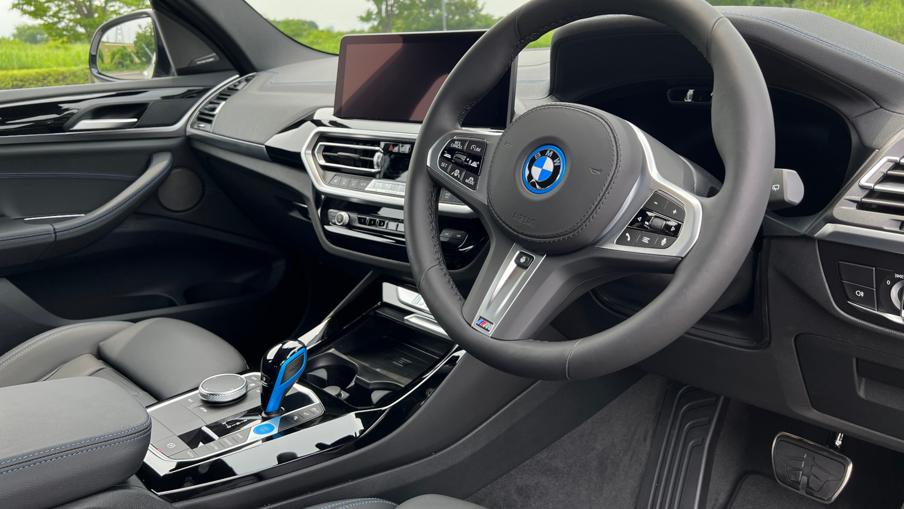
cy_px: 194
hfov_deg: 66.1
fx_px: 695
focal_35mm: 29
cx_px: 462
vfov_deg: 39.9
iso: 50
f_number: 1.5
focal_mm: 5.7
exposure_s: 1/539
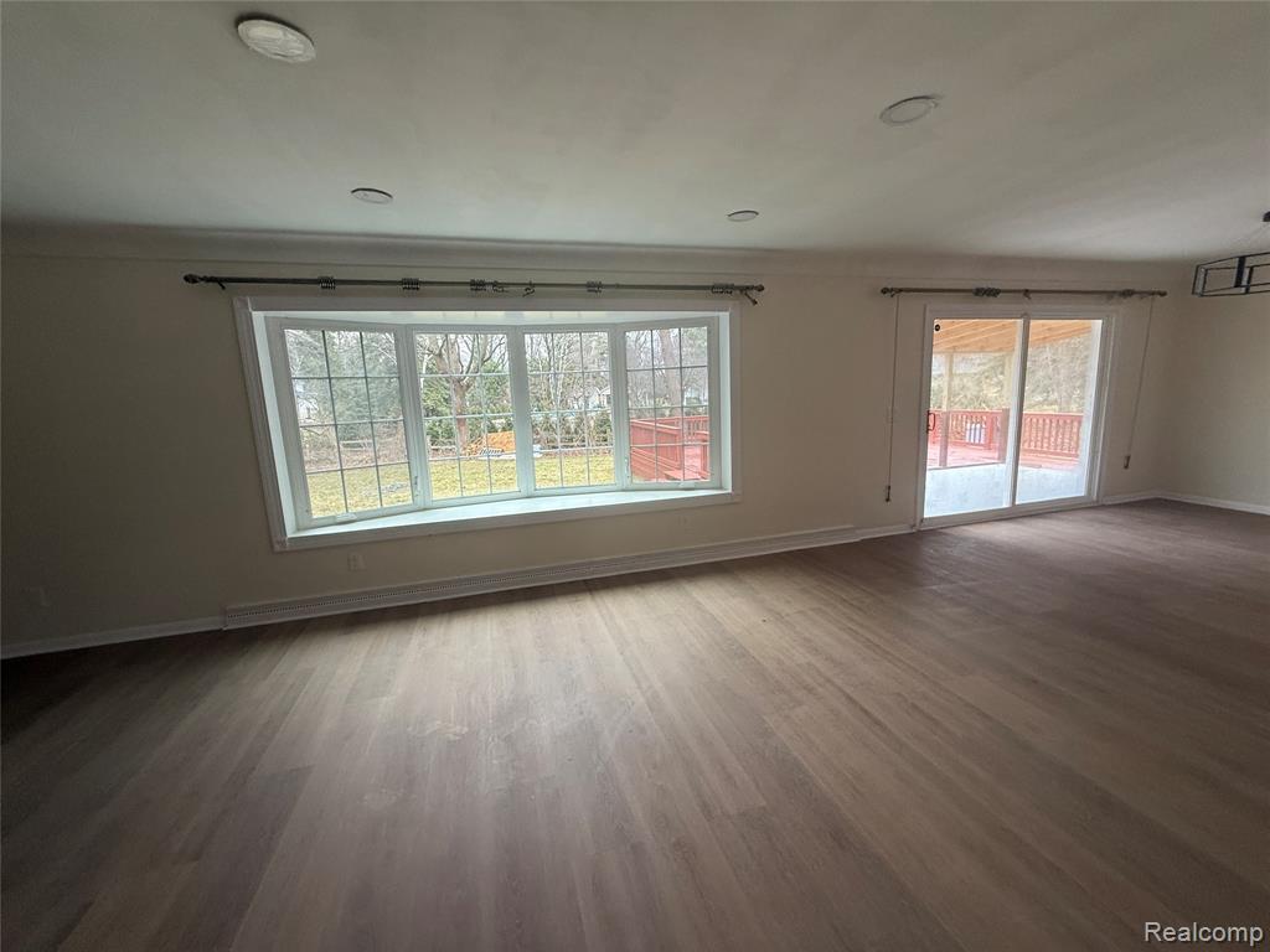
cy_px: 476
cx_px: 635
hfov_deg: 102.1
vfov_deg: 85.7
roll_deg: +2.2
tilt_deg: -8.6
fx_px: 514
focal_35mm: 14
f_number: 2.2
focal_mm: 2.22
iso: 160
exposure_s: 1/99
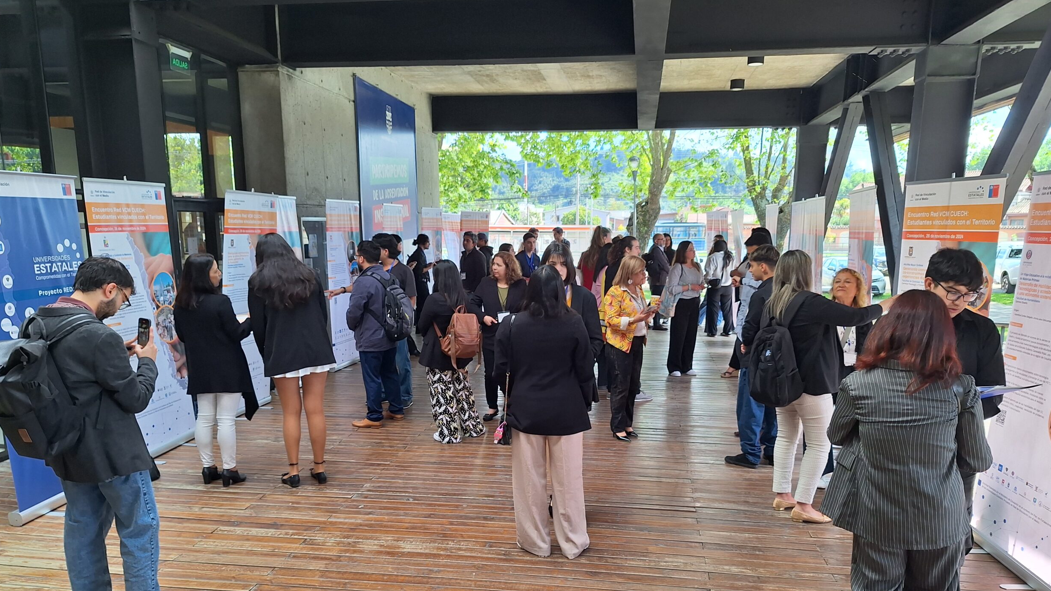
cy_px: 386
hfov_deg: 71.9
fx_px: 725
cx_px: 540
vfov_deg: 43.9
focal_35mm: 26
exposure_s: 1/173
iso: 40
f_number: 1.8
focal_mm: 5.54
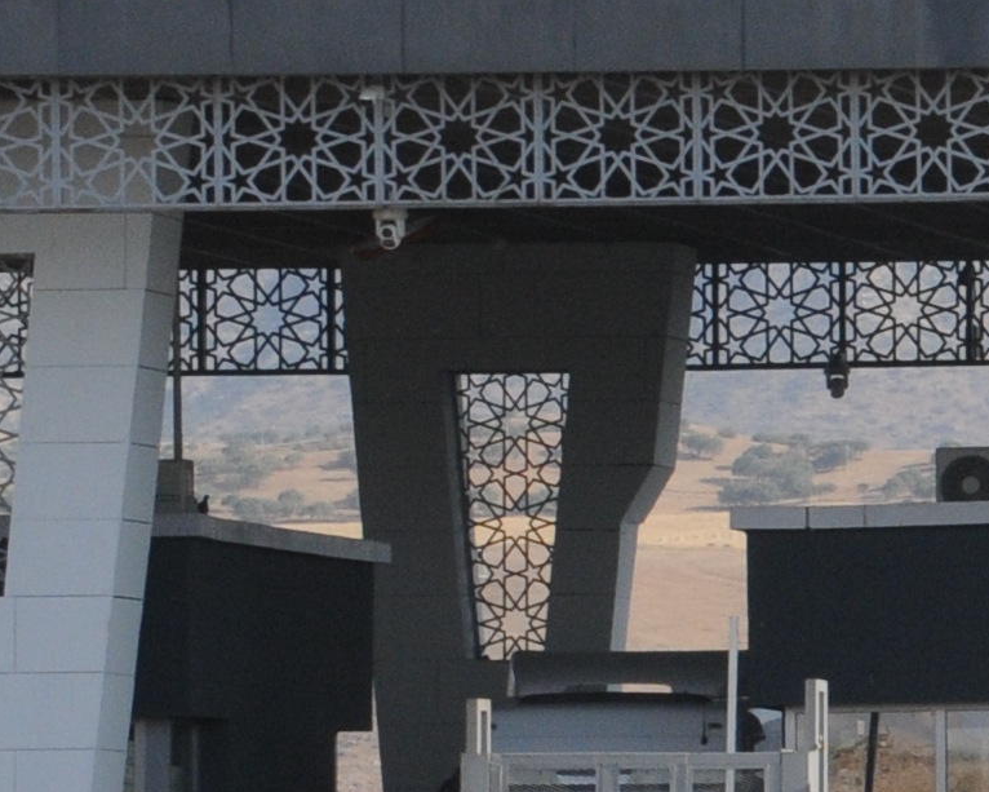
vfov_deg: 3.3
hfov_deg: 4.0
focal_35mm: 472
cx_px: 2599
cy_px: 433
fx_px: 13817
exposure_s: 1/500
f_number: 11
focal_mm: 60
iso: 500
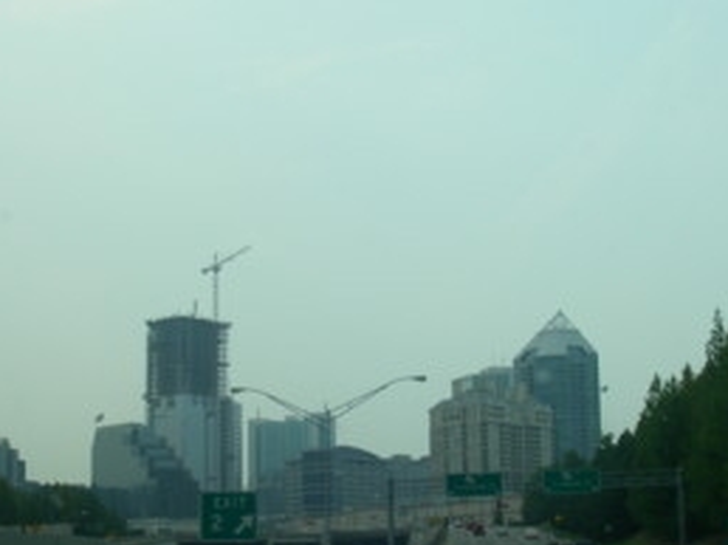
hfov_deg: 32.7
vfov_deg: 24.7
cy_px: 353
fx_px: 1240
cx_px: 353
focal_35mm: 59
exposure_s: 1/160
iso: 64
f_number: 6.6
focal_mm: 6.3
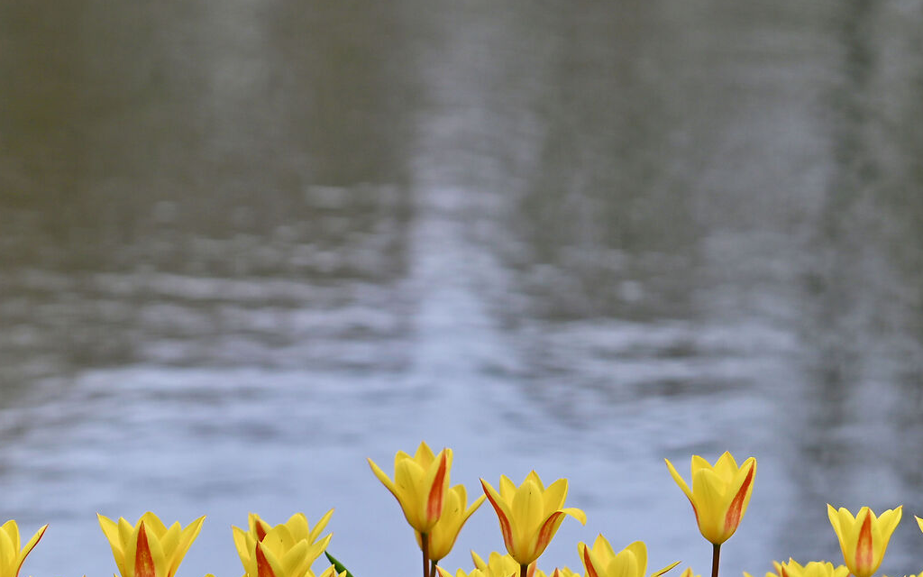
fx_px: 12024
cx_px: 608
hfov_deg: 4.4
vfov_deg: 2.7
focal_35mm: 478
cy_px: 639
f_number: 6.7
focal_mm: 200
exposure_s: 1/500
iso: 100
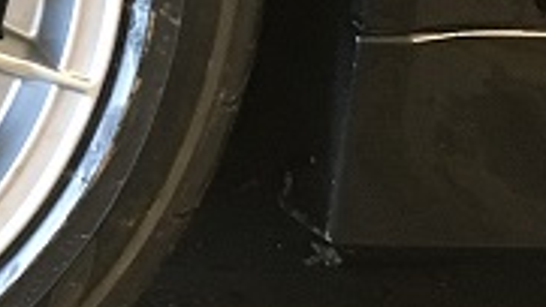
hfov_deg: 14.4
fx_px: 2042
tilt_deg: -10.2
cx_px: -210
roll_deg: -4.1
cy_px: -62
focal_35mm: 141
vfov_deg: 8.5
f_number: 2.2
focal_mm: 4.15
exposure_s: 1/17
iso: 250
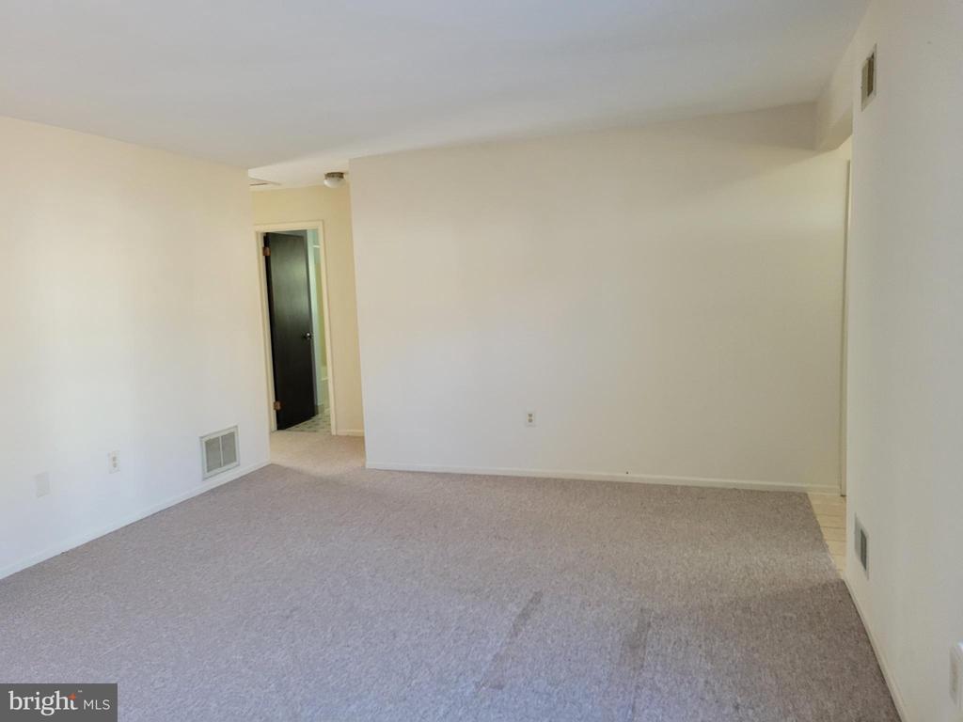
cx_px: 482
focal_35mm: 26
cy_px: 361
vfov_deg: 53.1
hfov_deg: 67.3
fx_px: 723
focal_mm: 5.4
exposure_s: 1/120
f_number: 1.8
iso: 320
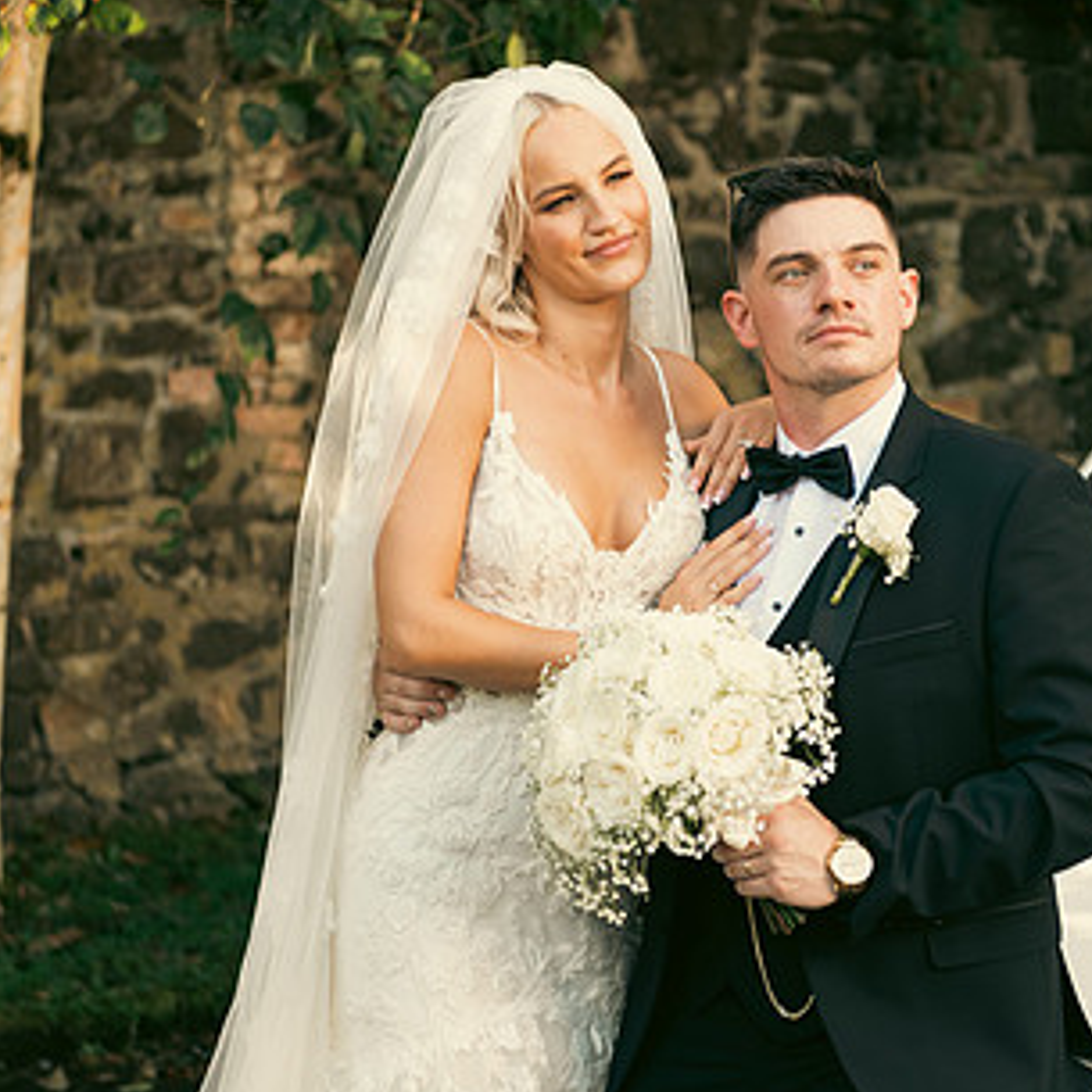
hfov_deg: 15.4
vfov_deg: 15.4
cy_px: 510
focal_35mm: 113
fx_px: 4033
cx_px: 748
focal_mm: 70
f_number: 3.5
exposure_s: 1/200
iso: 160
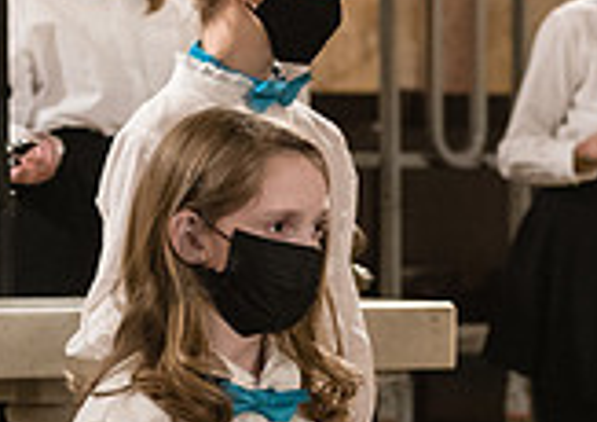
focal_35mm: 347
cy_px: 235
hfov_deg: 5.8
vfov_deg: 4.1
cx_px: 125
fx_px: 5859
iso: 4000
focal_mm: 86
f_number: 5
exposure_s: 1/125
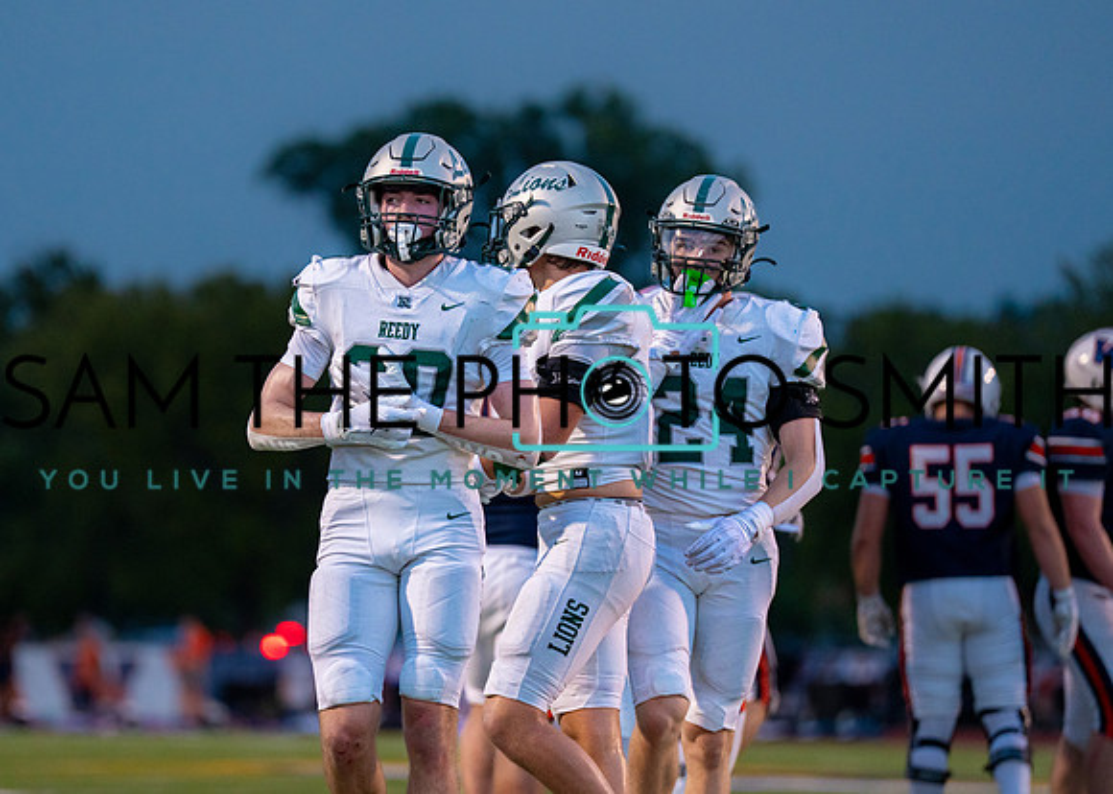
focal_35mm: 294
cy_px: 441
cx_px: 416
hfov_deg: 6.9
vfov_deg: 4.9
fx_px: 9288
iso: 1250
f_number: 2.8
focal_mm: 200
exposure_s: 1/1250
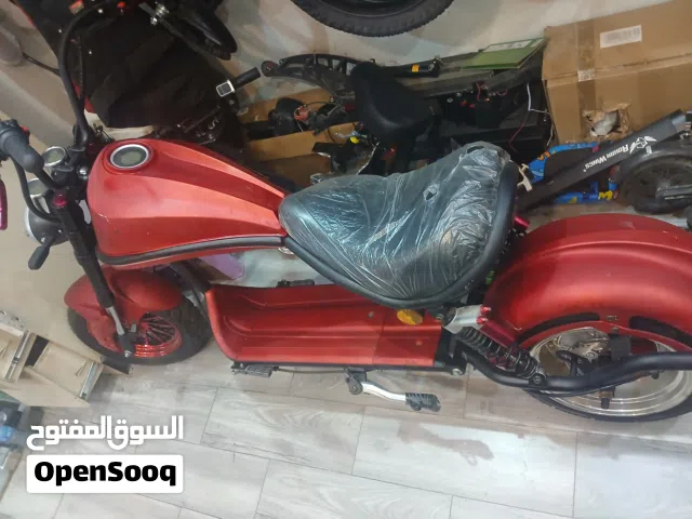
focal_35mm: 26
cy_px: 260
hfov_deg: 67.3
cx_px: 346
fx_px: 520
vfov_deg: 53.1
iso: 320
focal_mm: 3.98
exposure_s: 1/33.3
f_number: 1.8
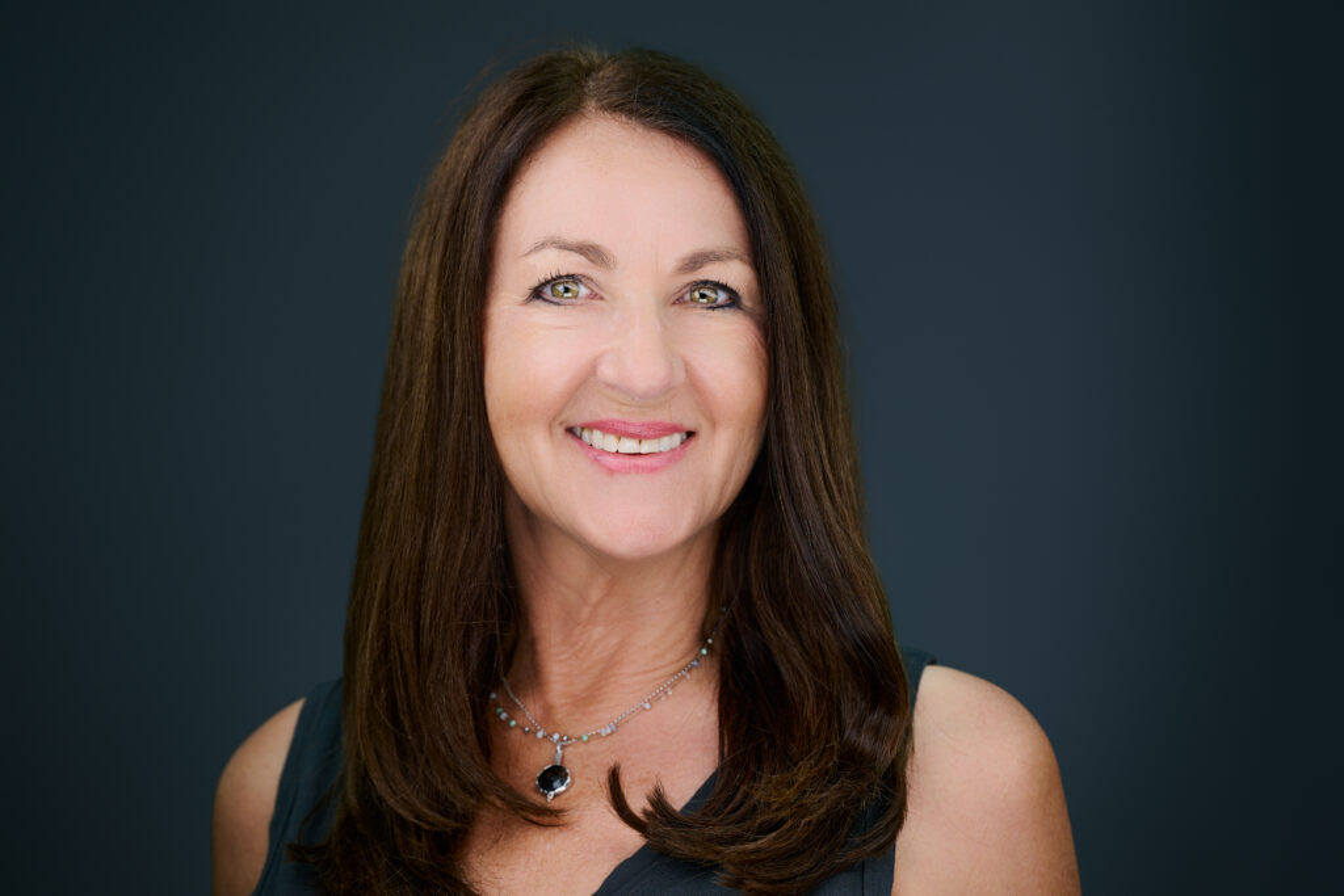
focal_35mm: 105
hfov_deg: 19.5
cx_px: 672
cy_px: 448
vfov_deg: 13.0
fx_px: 3920
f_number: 4
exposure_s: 1/160
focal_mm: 105
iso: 125
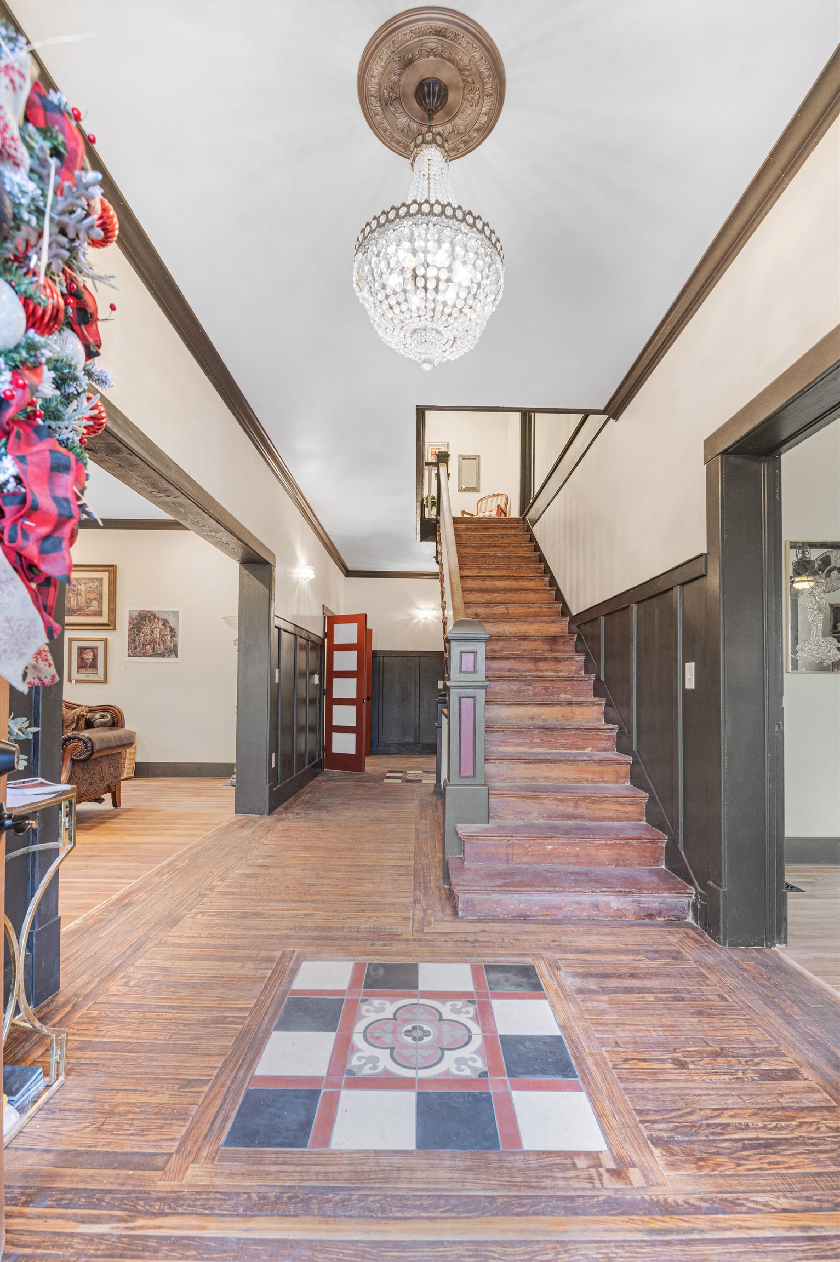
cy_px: 631
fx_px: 526
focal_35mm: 15
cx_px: 420
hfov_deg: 77.2
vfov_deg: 100.4
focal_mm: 15
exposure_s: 1/15
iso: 1600
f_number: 5
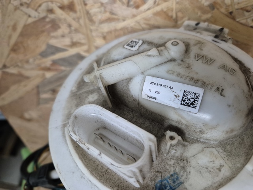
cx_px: 126
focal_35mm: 23
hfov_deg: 73.9
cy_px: 95
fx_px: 168
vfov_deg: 58.9
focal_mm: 5.4
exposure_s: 1/100
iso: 640
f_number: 1.8
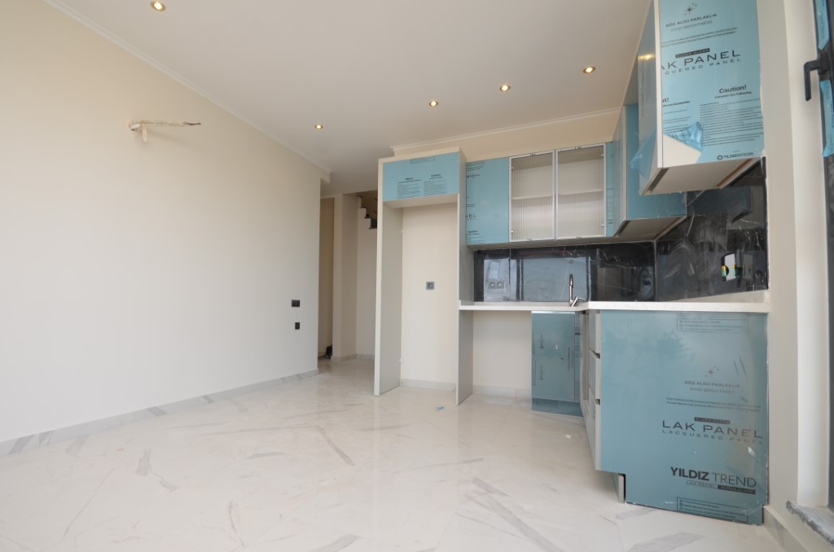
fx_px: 393
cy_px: 287
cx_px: 366
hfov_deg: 92.9
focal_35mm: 17
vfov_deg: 70.2
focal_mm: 10
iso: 180
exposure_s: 1/125
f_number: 5.6
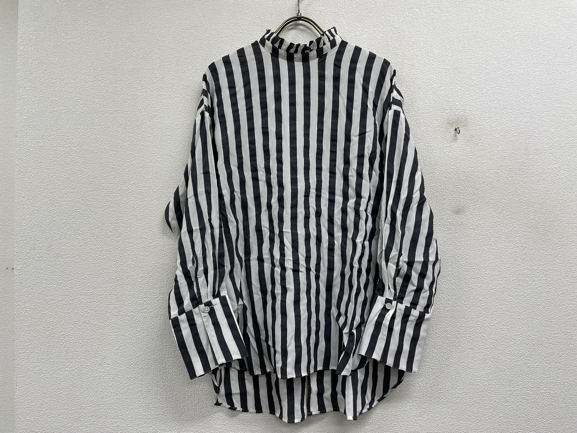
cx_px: 288
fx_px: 433
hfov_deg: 67.3
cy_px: 216
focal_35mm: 26
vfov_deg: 53.1
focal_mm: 4.2
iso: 50
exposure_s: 1/105
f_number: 1.6
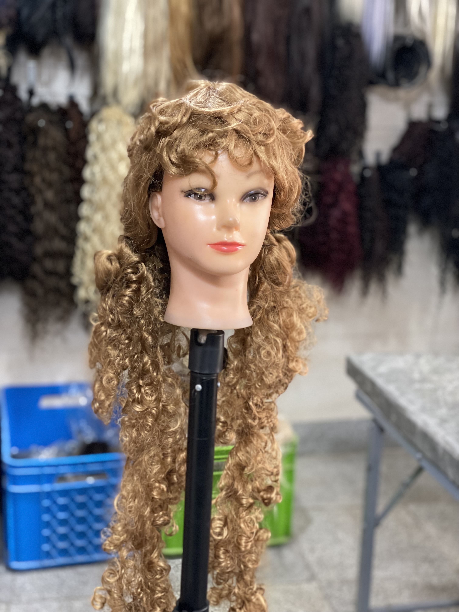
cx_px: 230
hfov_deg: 28.0
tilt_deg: -13.8
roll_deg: -2.6
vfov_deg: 36.8
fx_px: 919
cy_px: 306
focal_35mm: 52
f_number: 2
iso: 250
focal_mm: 6
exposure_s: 1/67
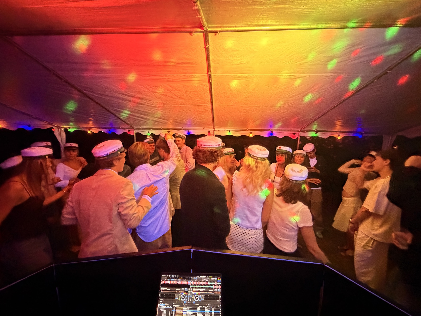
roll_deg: -1.4
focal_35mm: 14
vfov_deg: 85.7
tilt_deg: -7.2
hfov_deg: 102.1
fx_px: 170
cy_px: 158
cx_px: 210
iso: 1250
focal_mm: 2.22
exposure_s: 1/59
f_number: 2.2
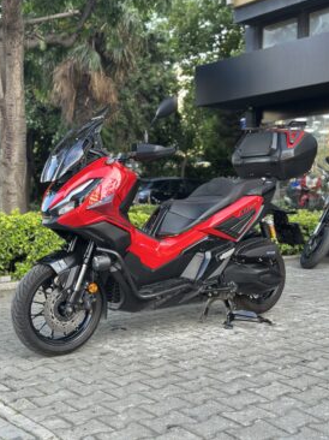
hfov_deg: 29.6
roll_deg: -0.1
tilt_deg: -1.7
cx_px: 164
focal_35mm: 49
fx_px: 622
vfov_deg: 38.9
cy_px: 218
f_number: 1.78
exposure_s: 1/171
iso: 100
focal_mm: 6.86
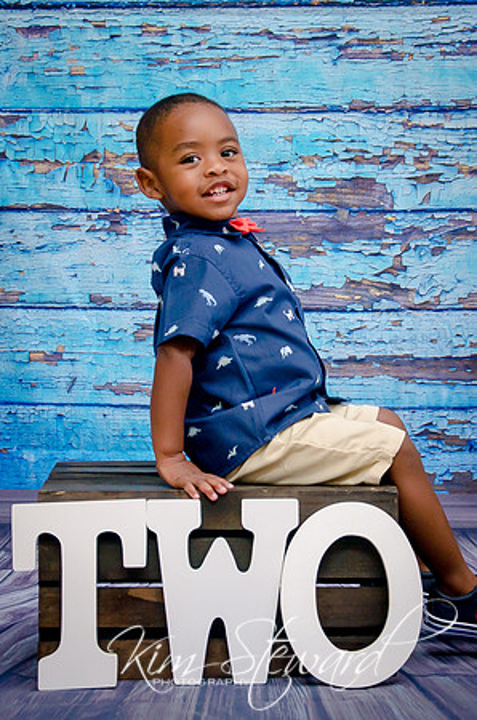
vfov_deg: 22.4
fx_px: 1822
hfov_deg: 14.9
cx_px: 262
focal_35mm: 91
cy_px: 362
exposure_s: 1/160
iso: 100
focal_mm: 40
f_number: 4.5
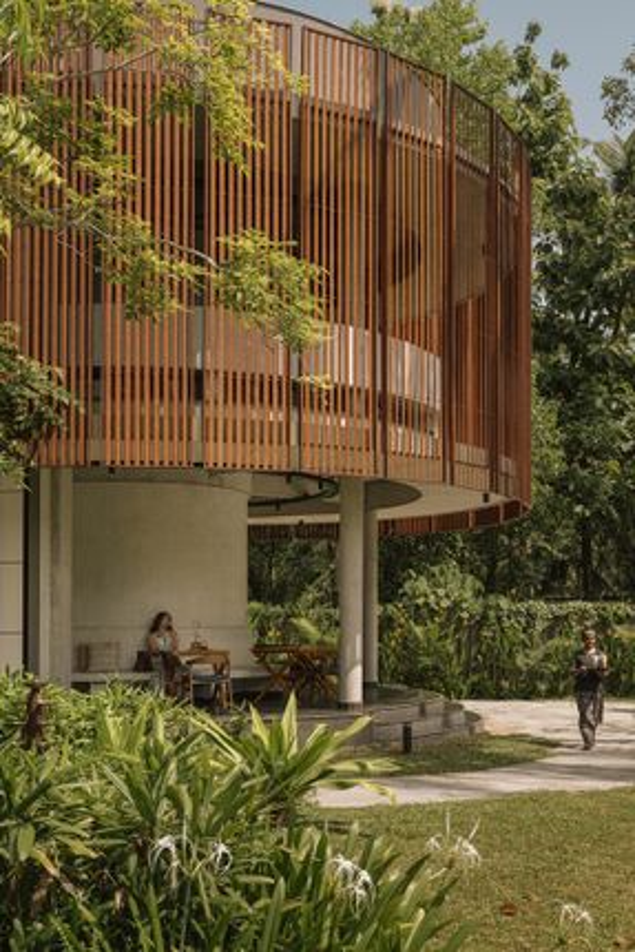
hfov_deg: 33.4
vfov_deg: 48.4
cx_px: 318
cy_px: 476
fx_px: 1057
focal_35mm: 40
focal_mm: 40
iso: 100
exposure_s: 1/20
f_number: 10
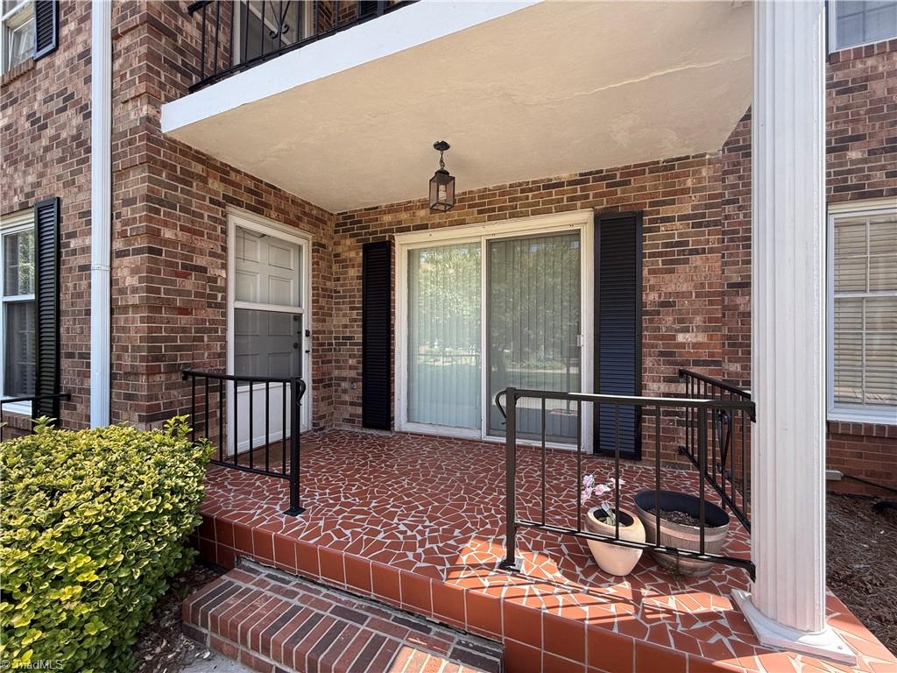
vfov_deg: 85.7
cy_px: 336
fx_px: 363
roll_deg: -0.3
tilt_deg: -0.5
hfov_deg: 102.1
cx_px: 448
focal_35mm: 14
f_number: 2.2
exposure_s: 1/198
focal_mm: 2.22
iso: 50
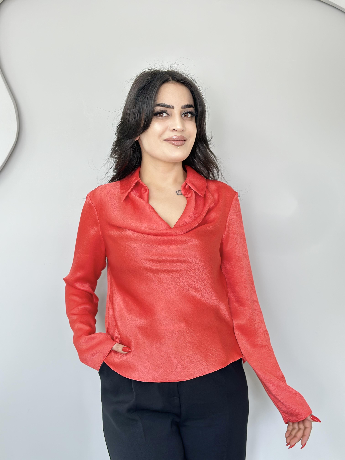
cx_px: 172
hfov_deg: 30.3
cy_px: 230
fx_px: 638
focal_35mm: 48
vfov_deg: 39.7
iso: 80
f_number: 1.78
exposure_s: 1/50
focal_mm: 6.86
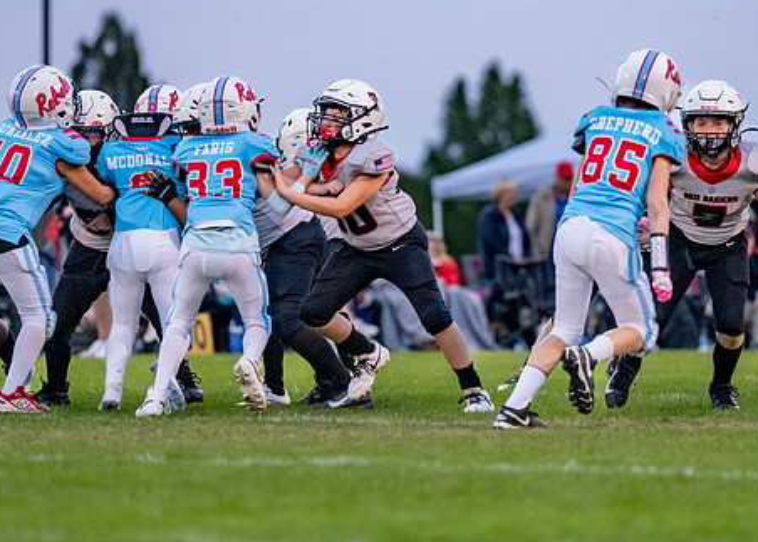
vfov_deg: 3.6
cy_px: 245
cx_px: 418
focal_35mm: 397
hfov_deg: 5.1
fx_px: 8548
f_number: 2.8
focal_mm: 200
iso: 4000
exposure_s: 1/1250
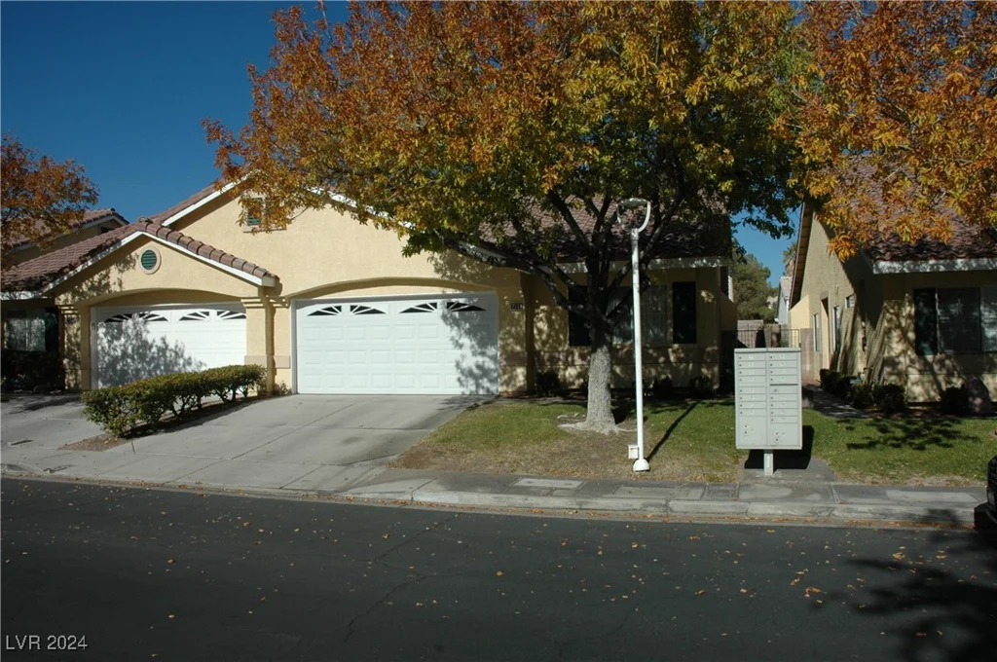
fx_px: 747
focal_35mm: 27
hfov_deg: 67.4
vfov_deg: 47.8
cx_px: 498
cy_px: 331
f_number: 11
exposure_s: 1/500
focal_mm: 18
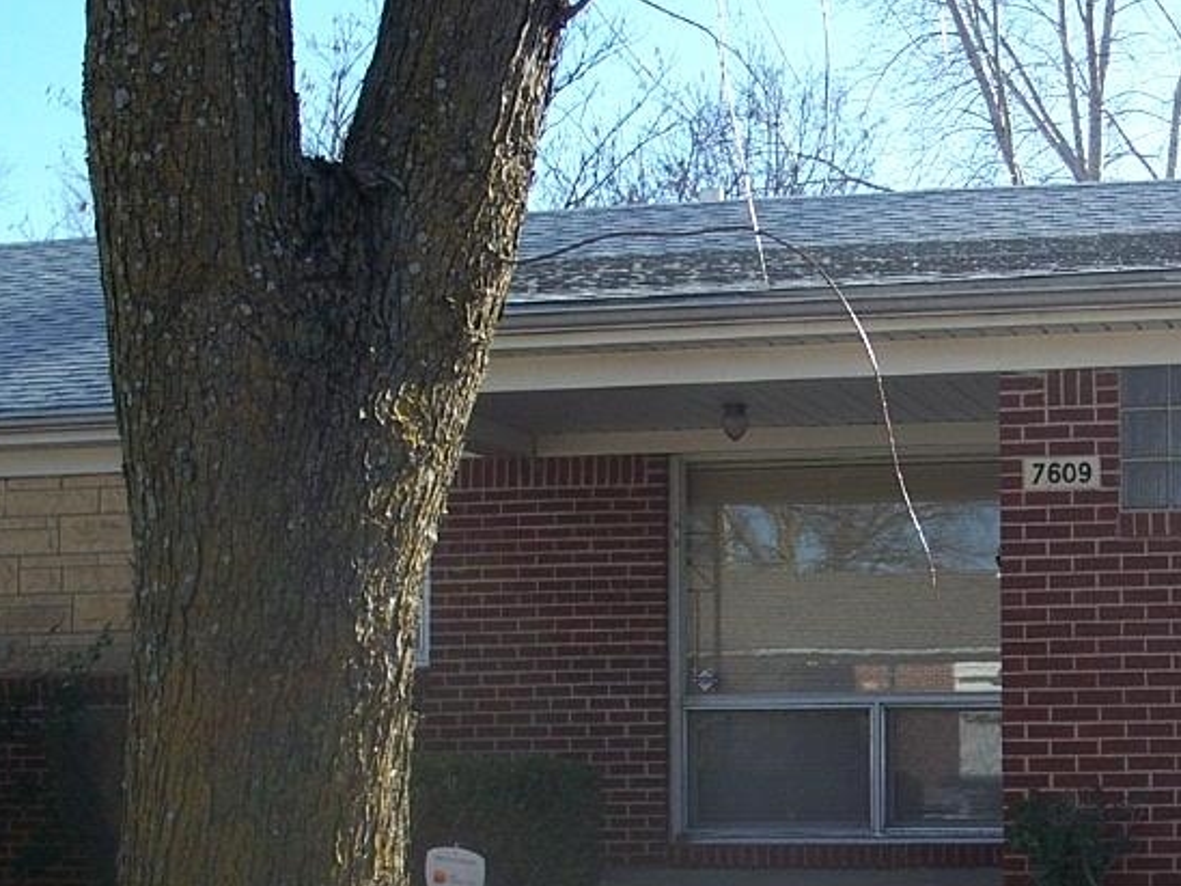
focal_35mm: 81
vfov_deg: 18.0
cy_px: 759
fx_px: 2763
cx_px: 925
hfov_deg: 23.8
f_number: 2.8
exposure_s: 1/320
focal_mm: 7.8
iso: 64
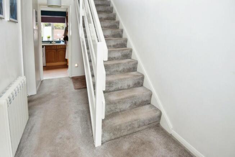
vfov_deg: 67.5
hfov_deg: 89.9
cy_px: 78
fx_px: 118
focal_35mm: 18
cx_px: 118
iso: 800
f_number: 4.5
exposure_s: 1/80
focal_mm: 12
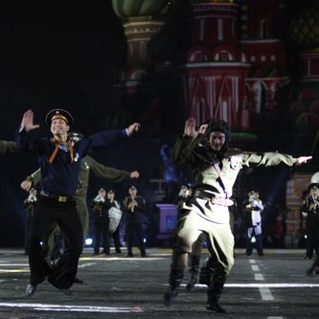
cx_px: 57
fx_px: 1491
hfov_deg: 12.2
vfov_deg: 12.2
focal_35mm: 143
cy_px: 133
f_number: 2.8
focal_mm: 80
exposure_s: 1/160
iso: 800
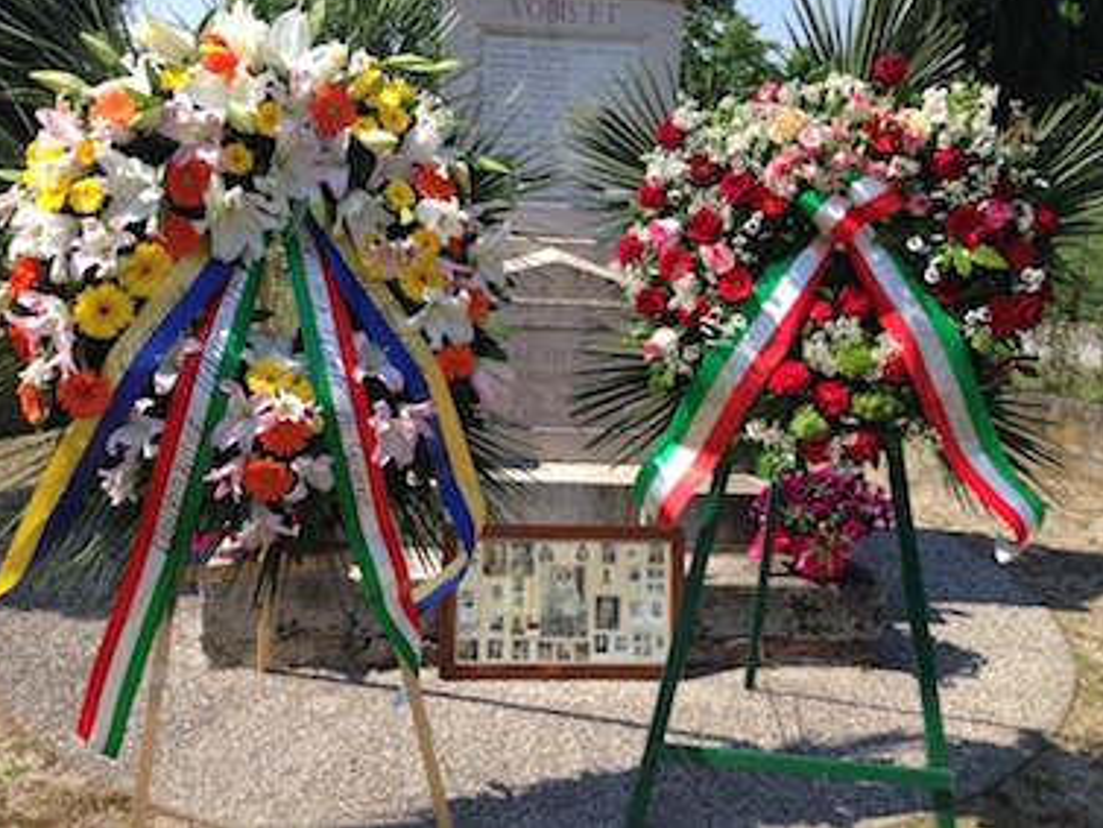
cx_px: 550
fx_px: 1116
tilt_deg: -10.7
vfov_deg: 40.7
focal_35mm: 35
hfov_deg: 52.6
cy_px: 392
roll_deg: -2.3
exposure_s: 1/1106
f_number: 2.4
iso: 50
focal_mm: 4.12
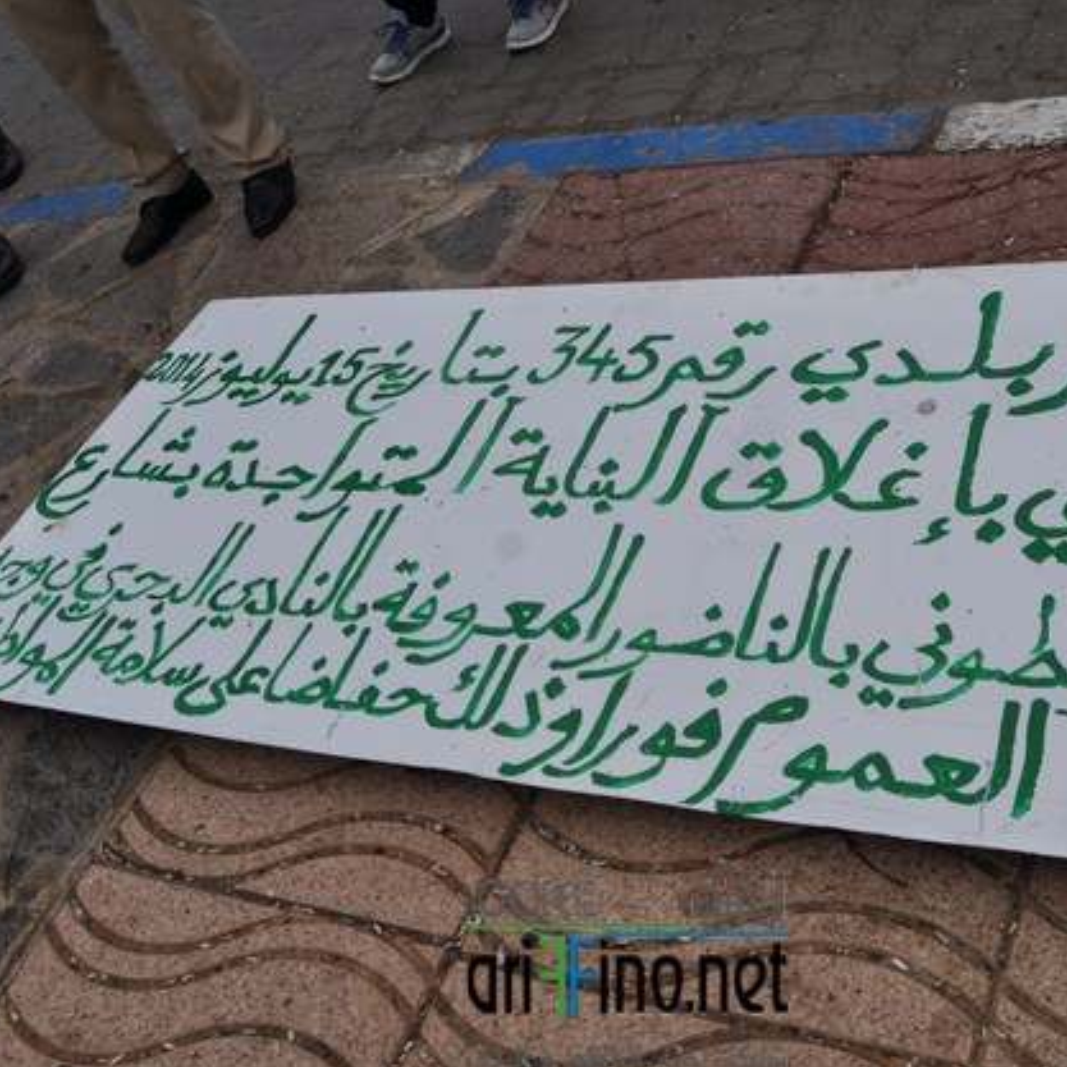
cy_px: 536
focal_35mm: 43
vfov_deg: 39.2
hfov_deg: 39.1
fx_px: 1500
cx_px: 624
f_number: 8
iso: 200
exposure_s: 1/250
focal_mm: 22
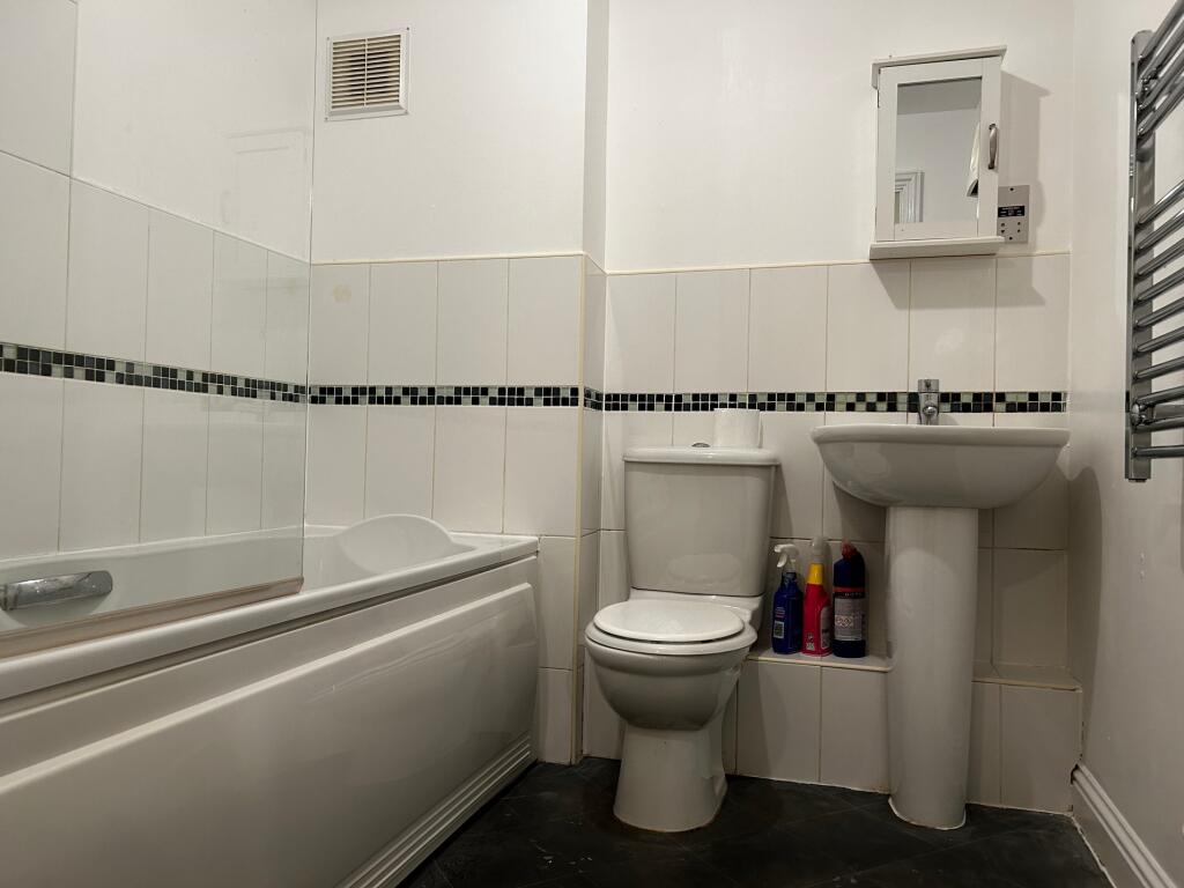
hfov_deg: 67.3
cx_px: 592
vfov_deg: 53.1
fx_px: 889
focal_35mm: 26
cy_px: 444
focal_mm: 5.7
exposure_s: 1/100
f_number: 1.5
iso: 125
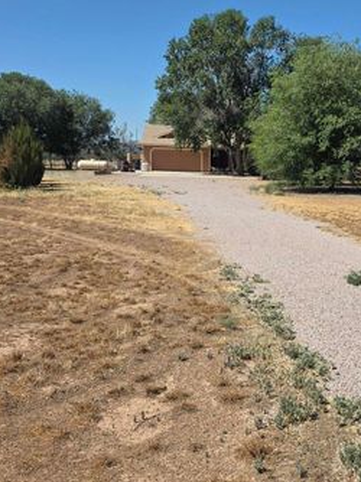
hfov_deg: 31.0
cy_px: 247
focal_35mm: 46
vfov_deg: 41.3
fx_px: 640
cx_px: 264
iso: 80
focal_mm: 6.3
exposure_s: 1/7061
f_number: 1.7
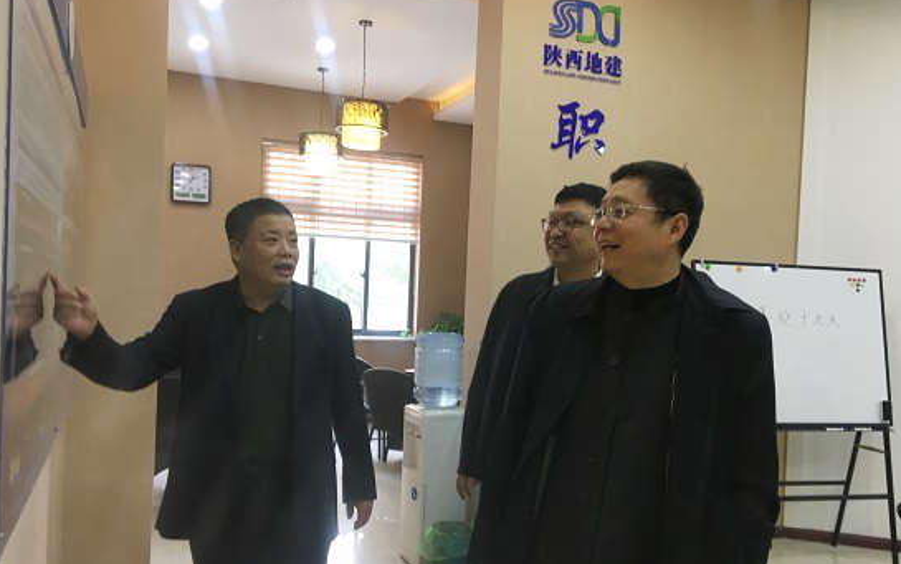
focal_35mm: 31
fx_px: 761
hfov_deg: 61.2
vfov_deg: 40.6
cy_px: 318
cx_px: 448
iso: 100
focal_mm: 4.15
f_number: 2.2
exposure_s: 1/33
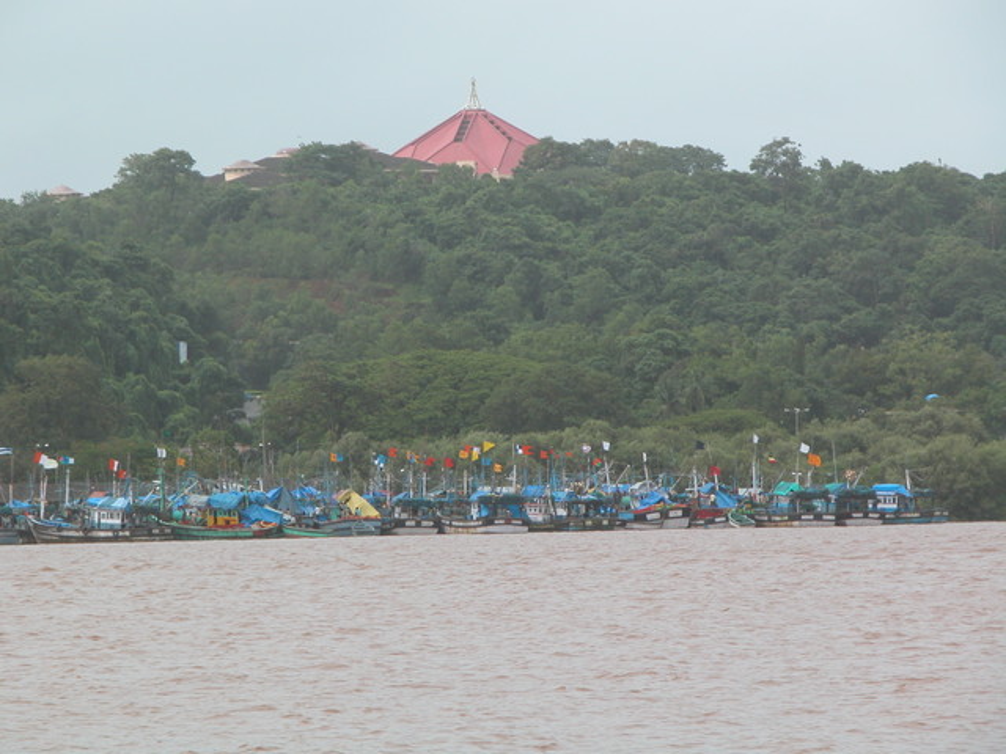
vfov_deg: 6.7
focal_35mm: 223
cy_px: 377
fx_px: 6481
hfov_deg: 8.9
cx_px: 503
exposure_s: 1/380
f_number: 5.8
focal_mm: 56.7
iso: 100
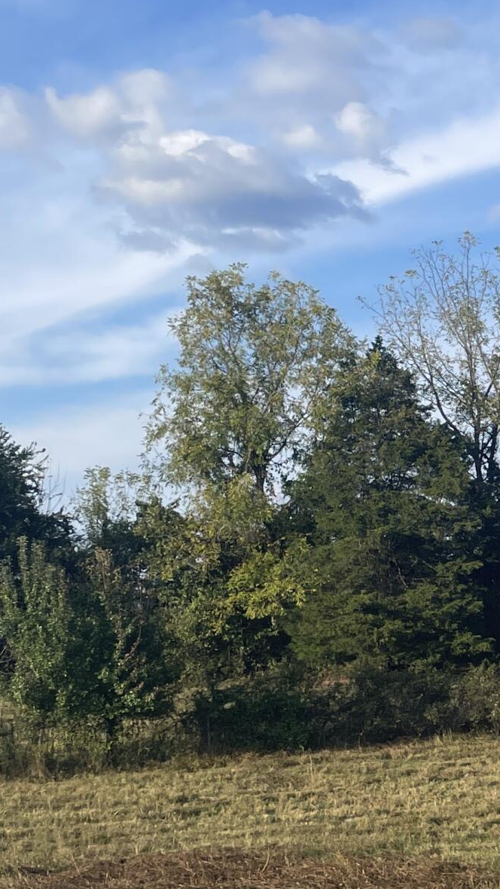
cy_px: 526
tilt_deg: +3.0
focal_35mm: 72
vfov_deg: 29.3
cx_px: 734
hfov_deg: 15.5
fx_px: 1697
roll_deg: +4.0
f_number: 1.6
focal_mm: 4.2
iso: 32
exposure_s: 1/2353
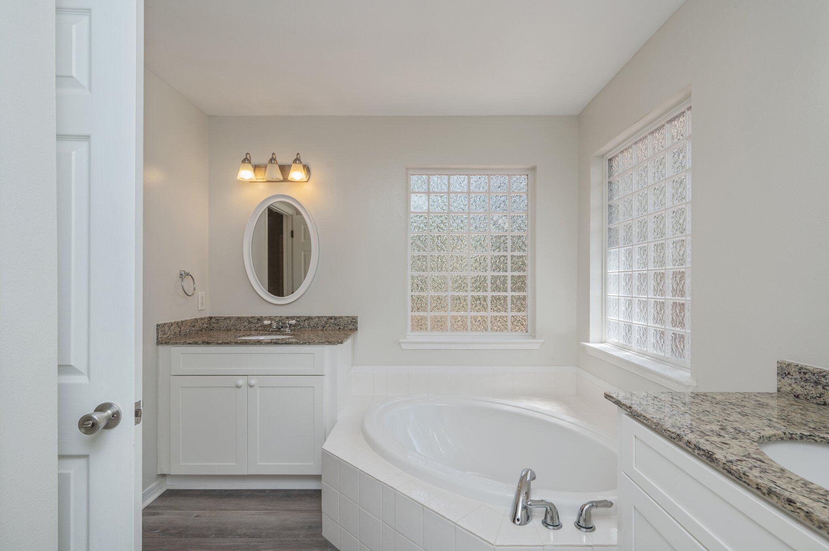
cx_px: 414
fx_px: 380
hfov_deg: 95.0
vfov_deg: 72.0
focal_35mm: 16
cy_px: 276
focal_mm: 16.5
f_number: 9
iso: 125
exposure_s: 1/40
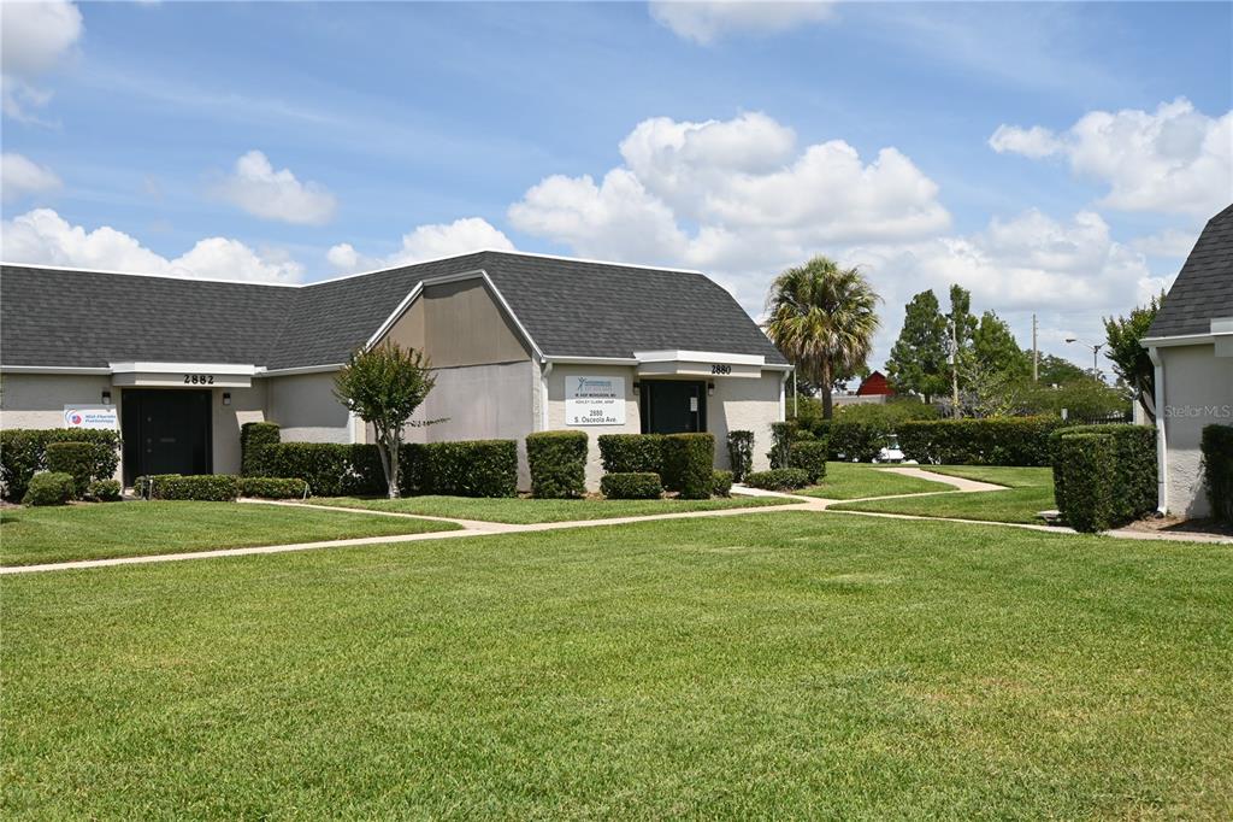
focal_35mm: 36
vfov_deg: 36.8
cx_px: 616
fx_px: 1233
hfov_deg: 53.1
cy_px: 411
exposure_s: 1/200
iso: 100
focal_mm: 24
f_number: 10
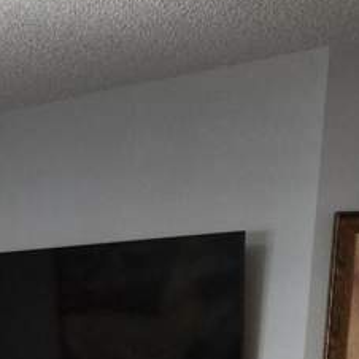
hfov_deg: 15.8
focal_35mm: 96
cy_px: 543
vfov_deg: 16.5
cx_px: -256
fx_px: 1126
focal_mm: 5.4
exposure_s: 1/120
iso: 640
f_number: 1.8
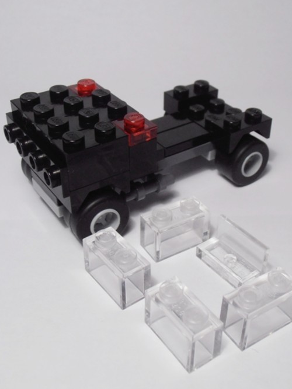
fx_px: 562
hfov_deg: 29.1
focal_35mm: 50
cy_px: 193
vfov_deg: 38.2
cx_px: 174
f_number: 3.9
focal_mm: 6.61
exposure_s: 1/60
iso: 80
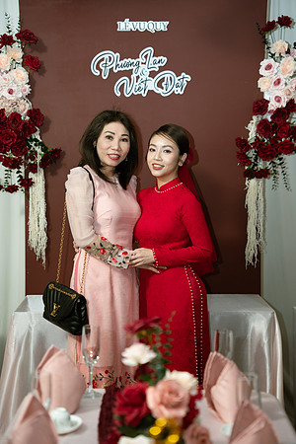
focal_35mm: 70
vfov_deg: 28.8
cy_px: 222
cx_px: 148
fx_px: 863
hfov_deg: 19.5
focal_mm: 70
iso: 1250
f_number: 2.8
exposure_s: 1/200
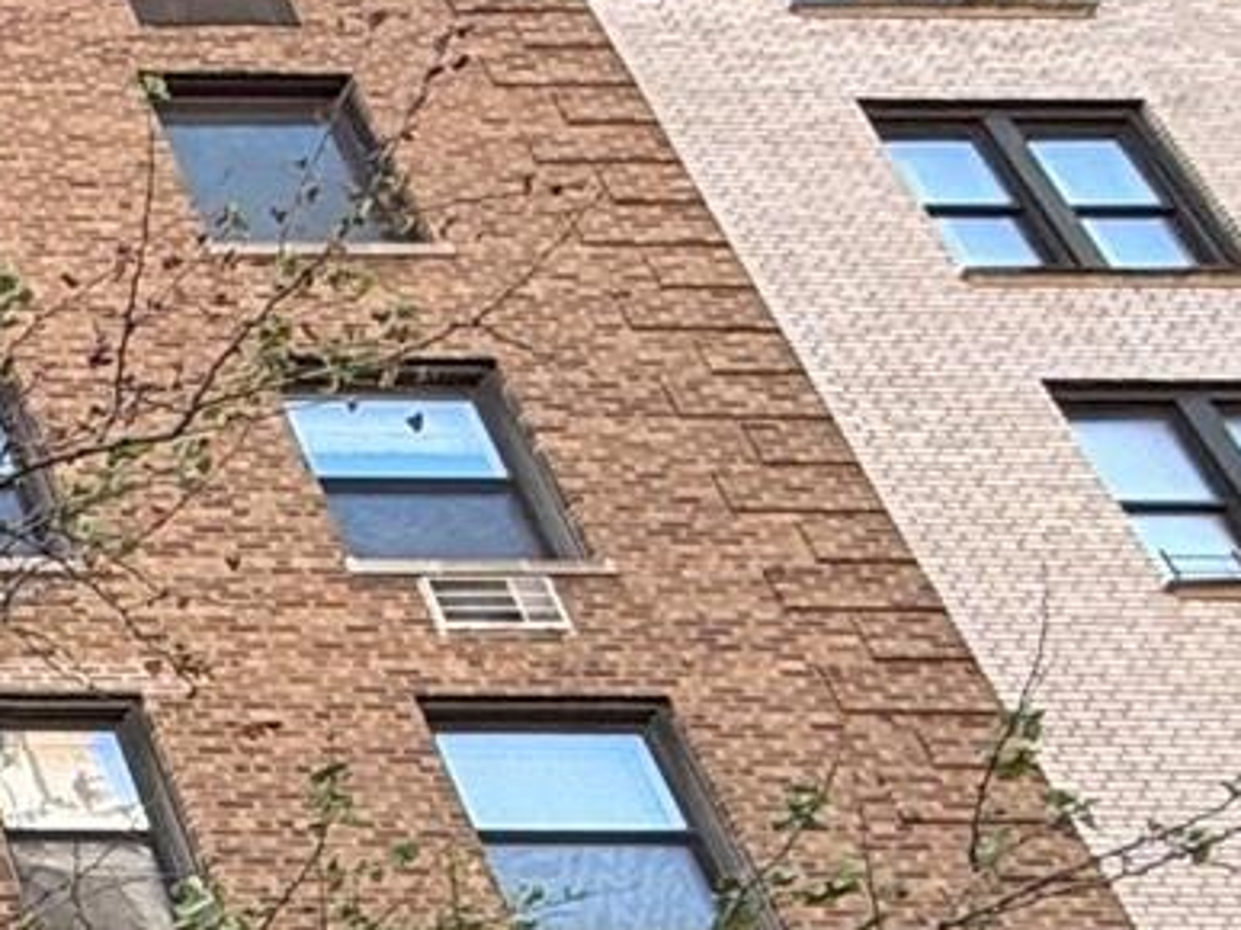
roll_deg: -0.5
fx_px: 2652
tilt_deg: +33.1
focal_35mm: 74
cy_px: 1082
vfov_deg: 18.9
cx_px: -1316
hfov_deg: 17.6
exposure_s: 1/121
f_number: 2.2
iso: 50
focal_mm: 2.22
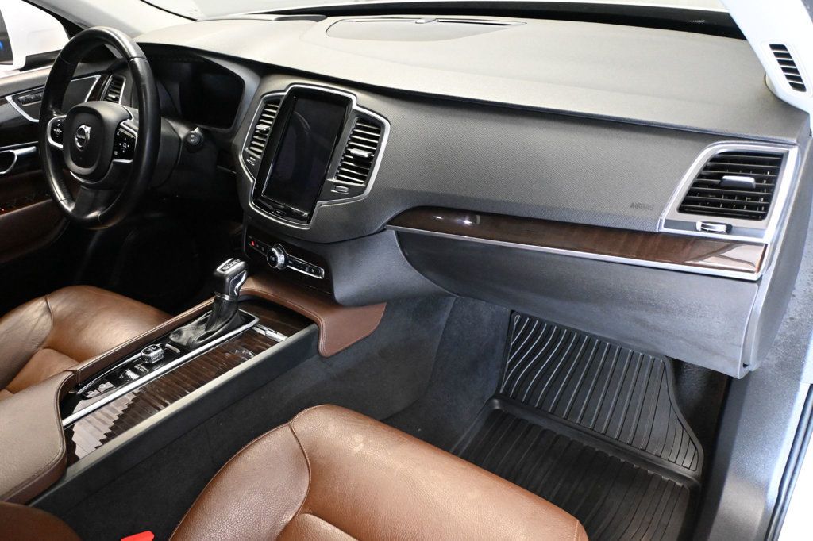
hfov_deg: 63.2
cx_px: 406
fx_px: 660
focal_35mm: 29
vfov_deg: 44.6
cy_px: 270
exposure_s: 1/60
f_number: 3.8
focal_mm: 19.5
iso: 6400
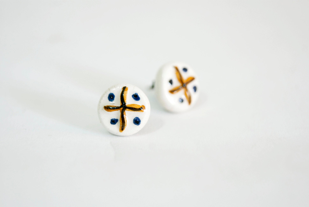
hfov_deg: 24.6
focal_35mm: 82
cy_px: 104
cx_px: 154
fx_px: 709
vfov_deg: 16.6
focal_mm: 55
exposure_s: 1/30
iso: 400
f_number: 5.6
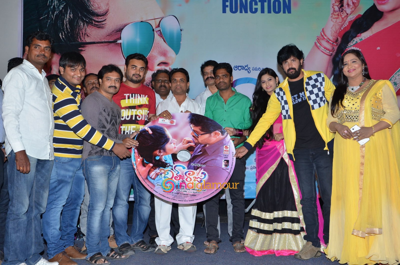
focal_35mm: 39
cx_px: 200
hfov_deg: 49.6
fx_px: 432
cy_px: 132
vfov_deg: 34.1
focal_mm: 26
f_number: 6.3
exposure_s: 1/125
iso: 640
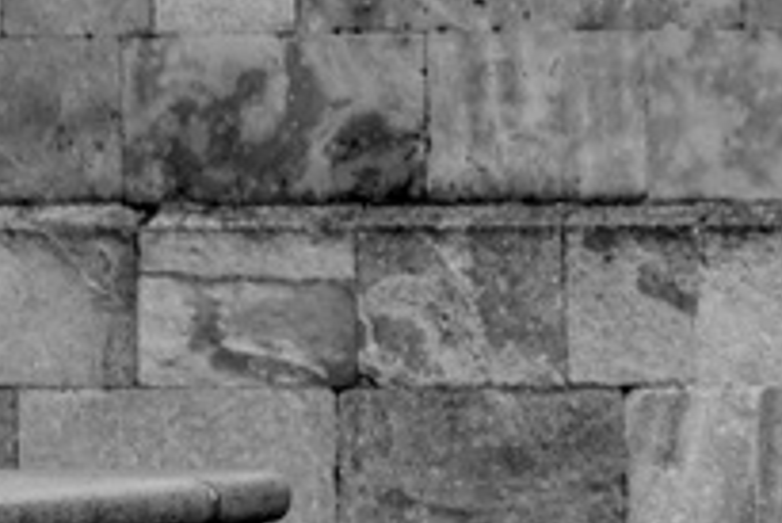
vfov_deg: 2.7
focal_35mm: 509
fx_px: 11064
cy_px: 473
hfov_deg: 4.0
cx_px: 1270
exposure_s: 1/20
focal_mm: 88
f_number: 5
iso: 320
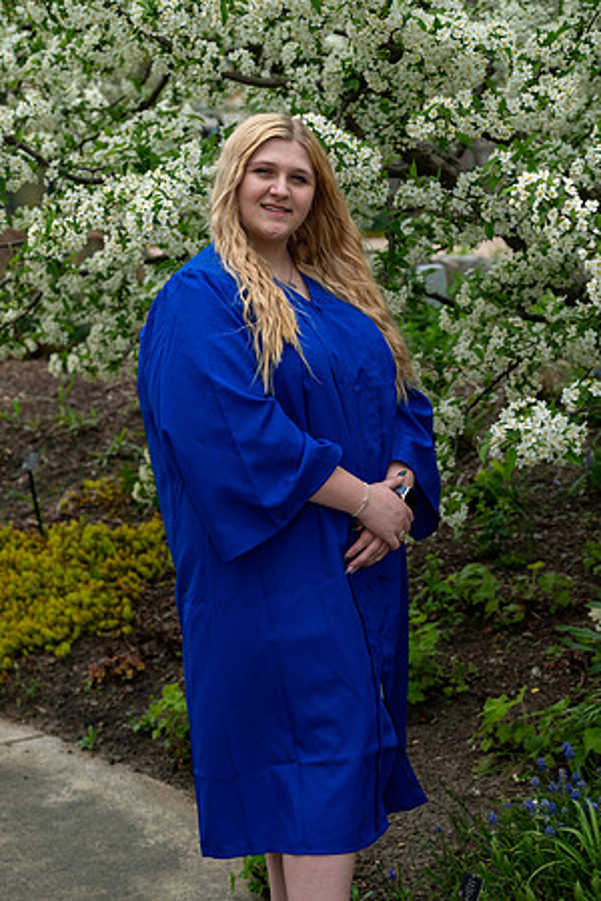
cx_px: 300
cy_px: 450
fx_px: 2579
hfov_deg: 13.3
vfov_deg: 19.8
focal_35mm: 103
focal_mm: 68.7
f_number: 4.5
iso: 250
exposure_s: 1/400
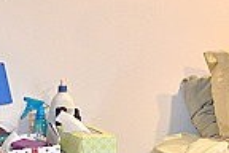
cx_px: 382
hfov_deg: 10.2
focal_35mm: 192
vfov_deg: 7.1
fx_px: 1221
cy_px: 22
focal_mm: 18
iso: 400
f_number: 3.5
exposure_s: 1/20
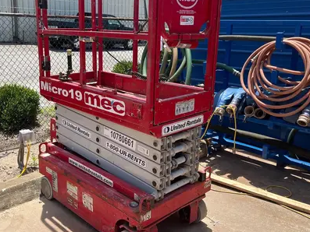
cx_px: 129
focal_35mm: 36
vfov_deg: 39.7
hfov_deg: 51.1
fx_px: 322
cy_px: 109
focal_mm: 5.1
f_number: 1.6
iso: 50
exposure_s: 1/1647
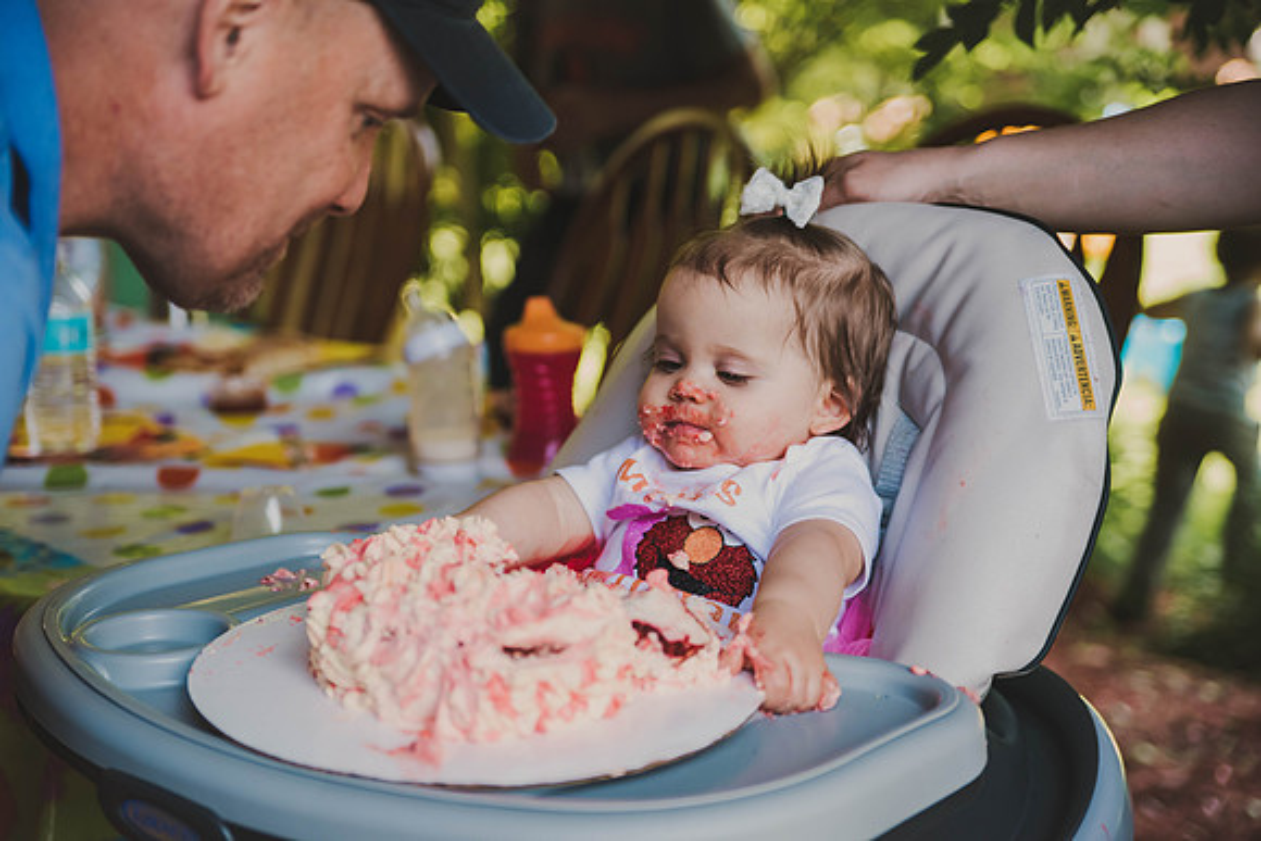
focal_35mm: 62
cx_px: 630
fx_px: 2172
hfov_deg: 32.4
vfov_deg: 21.9
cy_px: 420
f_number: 2.8
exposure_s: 1/640
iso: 1250
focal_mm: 62
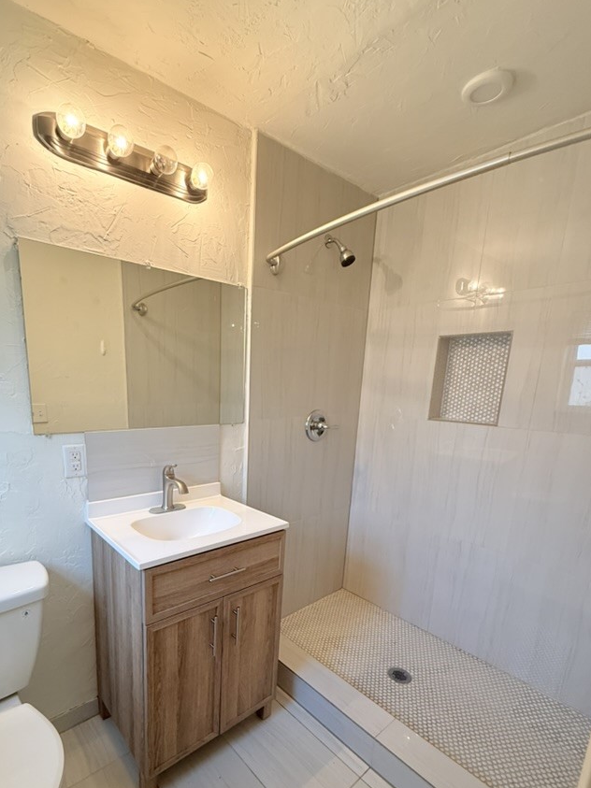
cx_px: 238
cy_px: 468
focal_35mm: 17
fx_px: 387
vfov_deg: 90.0
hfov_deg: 74.0
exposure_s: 1/120
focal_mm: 2.22
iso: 250
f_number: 2.2
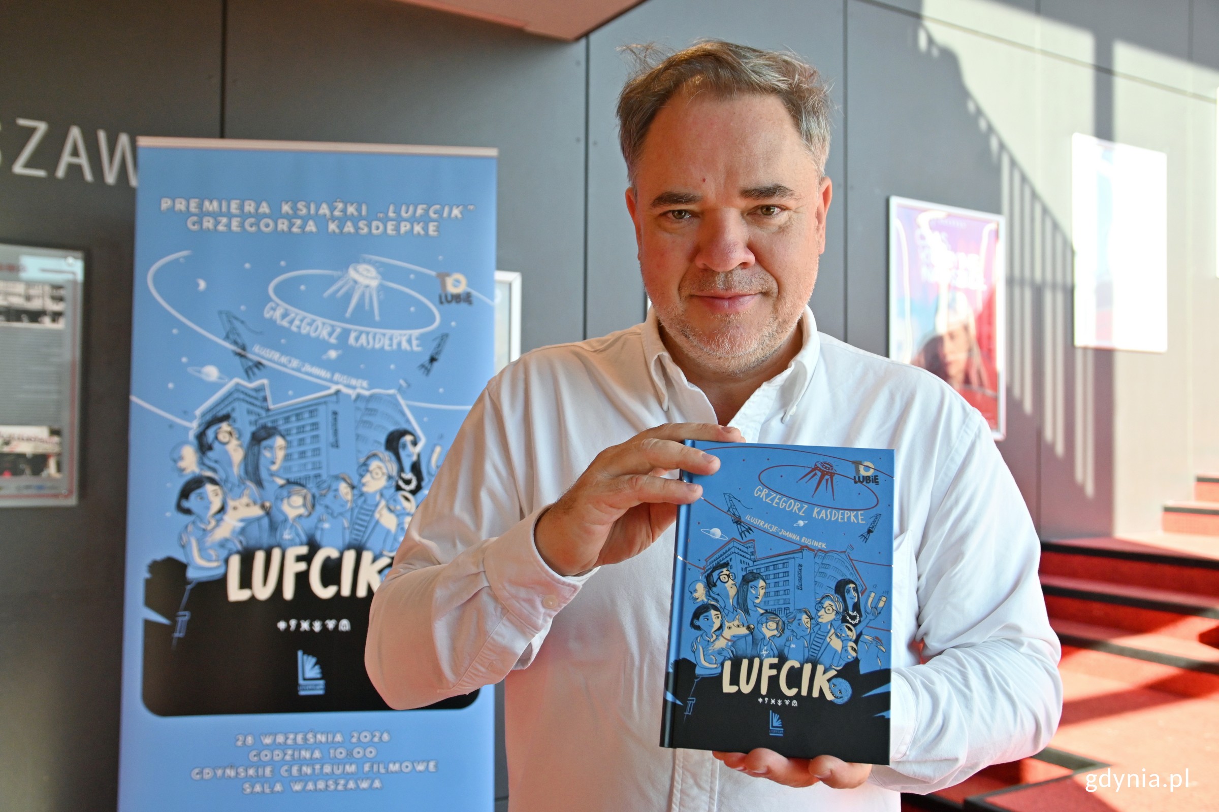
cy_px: 406
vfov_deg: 36.9
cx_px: 610
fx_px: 1219
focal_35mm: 36
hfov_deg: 53.1
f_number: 4.5
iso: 800
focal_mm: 24
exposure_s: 1/500
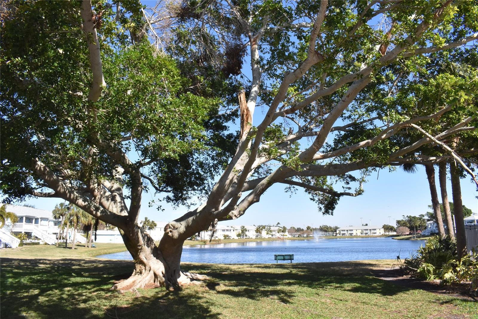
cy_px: 160
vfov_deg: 48.0
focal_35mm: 27
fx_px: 359
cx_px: 239
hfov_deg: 67.3
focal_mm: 18
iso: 800
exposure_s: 1/200
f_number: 22
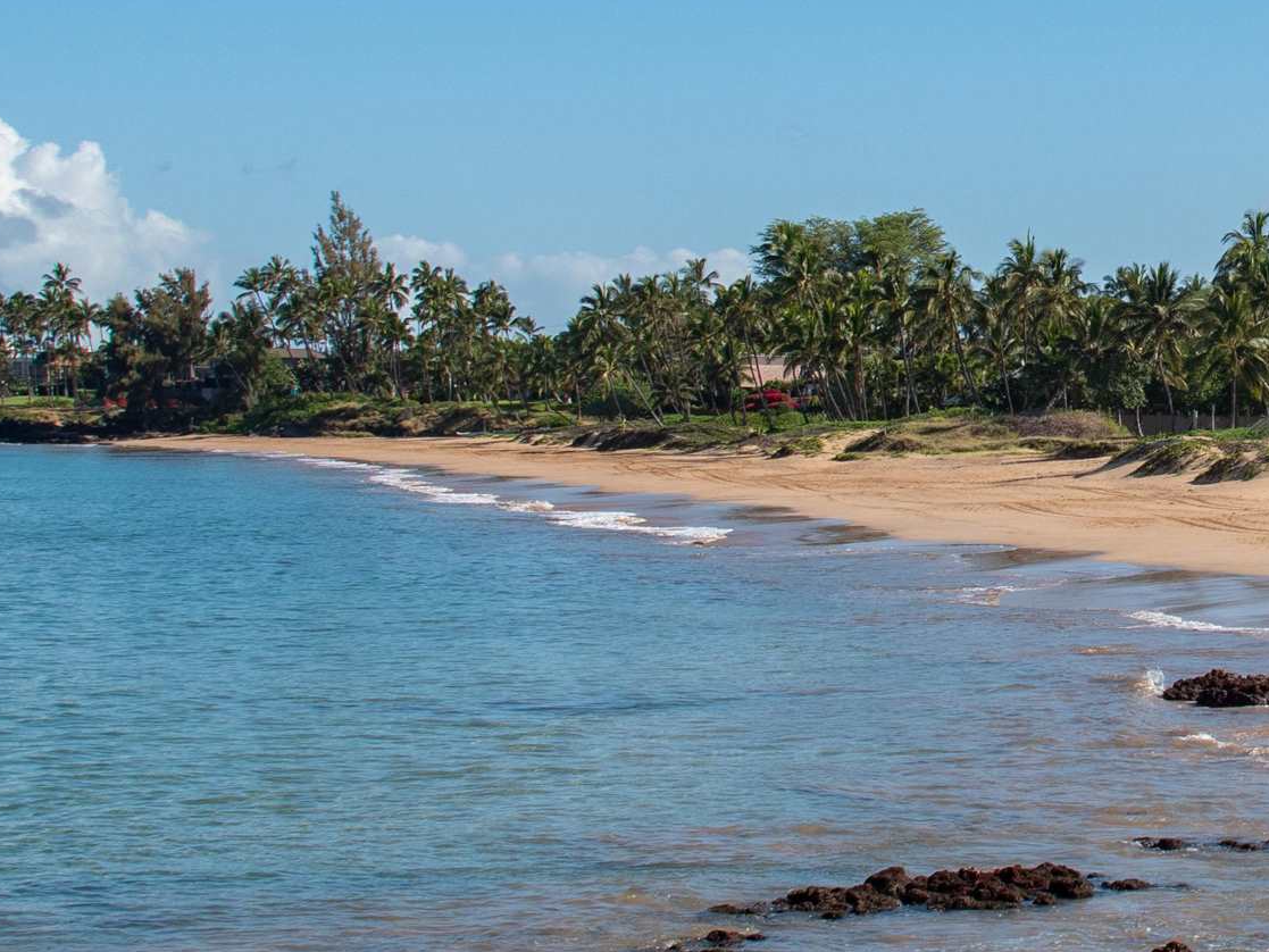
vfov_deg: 13.5
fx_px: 4033
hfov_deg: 17.4
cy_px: 353
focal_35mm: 110
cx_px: 1309
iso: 100
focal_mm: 20
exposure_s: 1/250
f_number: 8
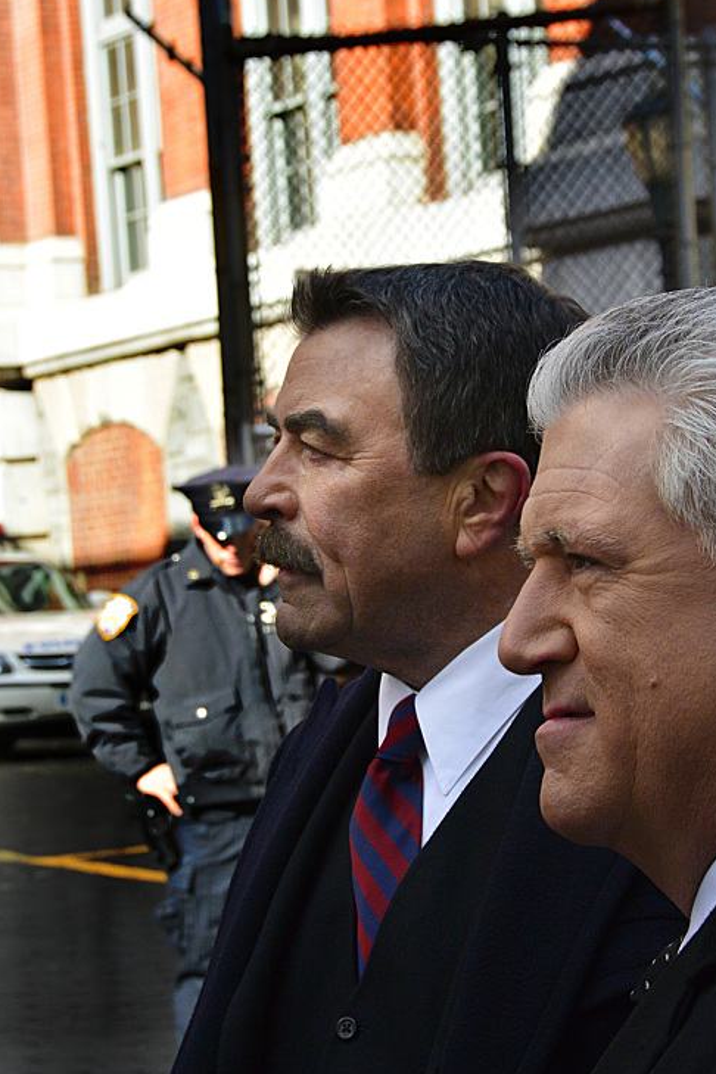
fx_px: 4057
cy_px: 499
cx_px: 388
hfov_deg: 10.1
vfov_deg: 15.1
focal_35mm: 136
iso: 220
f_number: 8
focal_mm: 46
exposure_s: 1/250
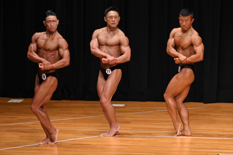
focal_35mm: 285
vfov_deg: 4.8
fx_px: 1844
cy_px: 78
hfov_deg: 7.2
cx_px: 116
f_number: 5.6
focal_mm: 190
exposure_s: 1/400
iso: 4000
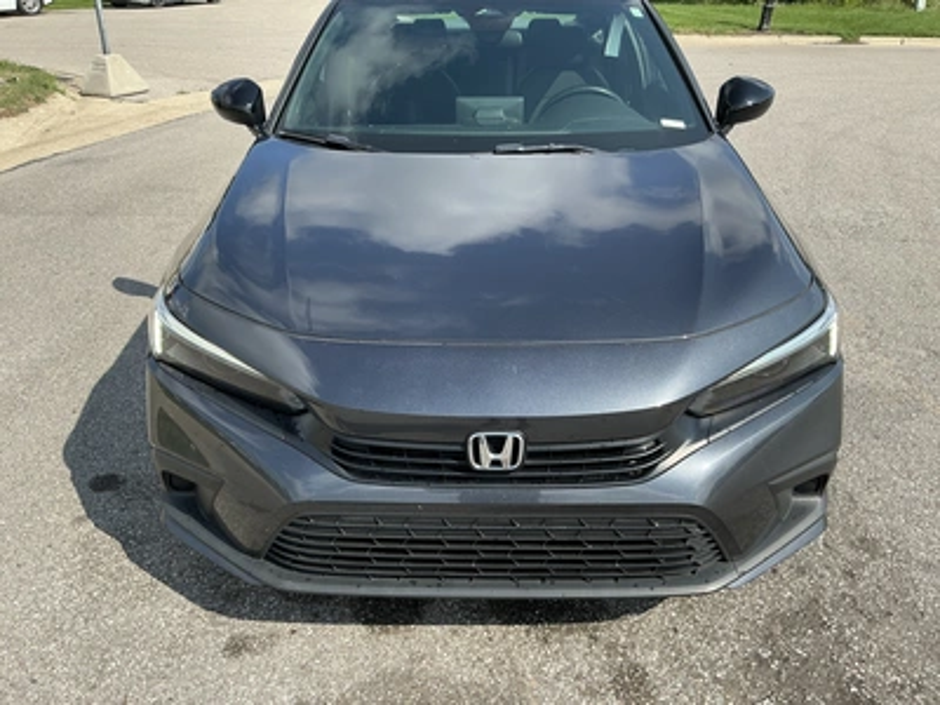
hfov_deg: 63.4
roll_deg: -0.2
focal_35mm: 28
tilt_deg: -25.9
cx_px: 470
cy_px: 352
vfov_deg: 49.7
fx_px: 760
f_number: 1.8
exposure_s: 1/1035
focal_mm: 3
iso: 25
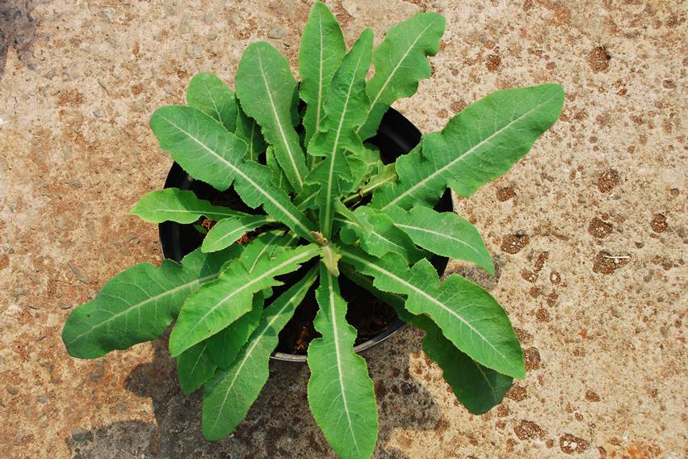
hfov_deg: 41.1
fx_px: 917
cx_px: 344
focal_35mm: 48
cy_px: 230
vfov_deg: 28.1
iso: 500
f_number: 10
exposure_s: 1/400
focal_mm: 32
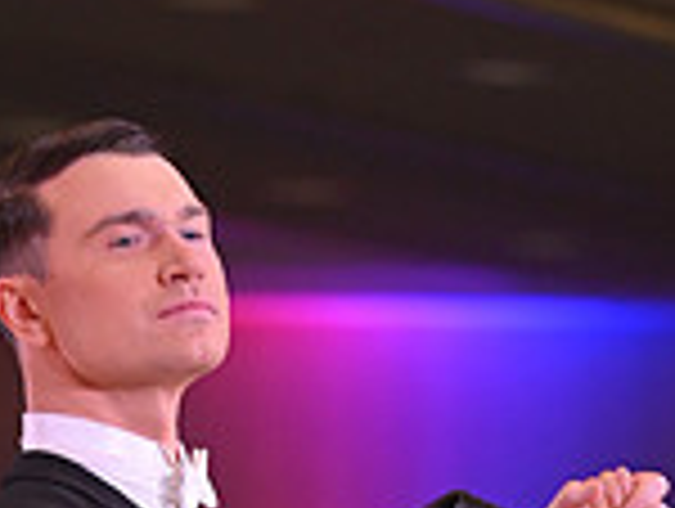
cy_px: 1182
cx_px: 164
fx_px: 14492
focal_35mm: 742
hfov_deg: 2.7
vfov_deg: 2.0
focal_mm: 200
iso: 2500
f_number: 5
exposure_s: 1/320
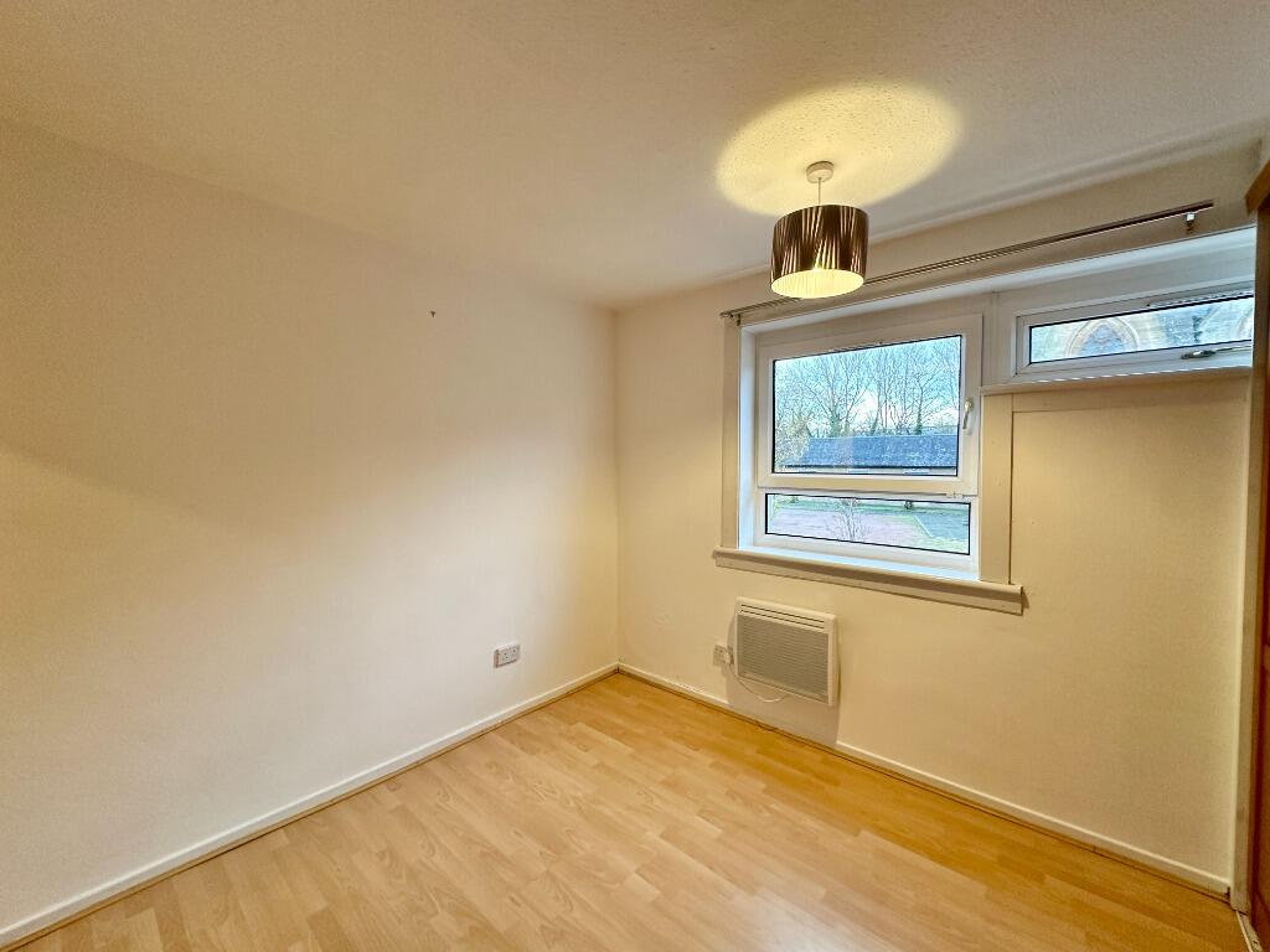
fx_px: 514
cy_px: 476
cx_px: 635
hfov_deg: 102.1
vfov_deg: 85.7
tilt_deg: -0.2
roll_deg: +0.3
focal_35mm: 14
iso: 200
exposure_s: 1/50
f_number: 2.2
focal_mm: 2.22
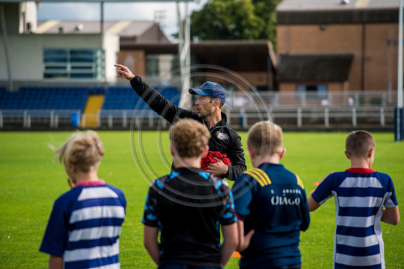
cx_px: 202
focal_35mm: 175
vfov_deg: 7.9
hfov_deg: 11.7
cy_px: 134
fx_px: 1964
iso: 250
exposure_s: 1/1600
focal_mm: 175
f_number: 4
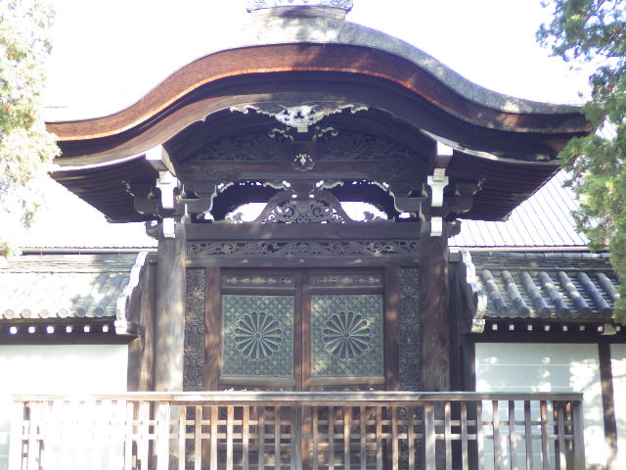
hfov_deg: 38.2
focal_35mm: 50
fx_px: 904
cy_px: 235
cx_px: 313
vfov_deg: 29.1
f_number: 3.2
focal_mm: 9
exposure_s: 1/100
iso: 125
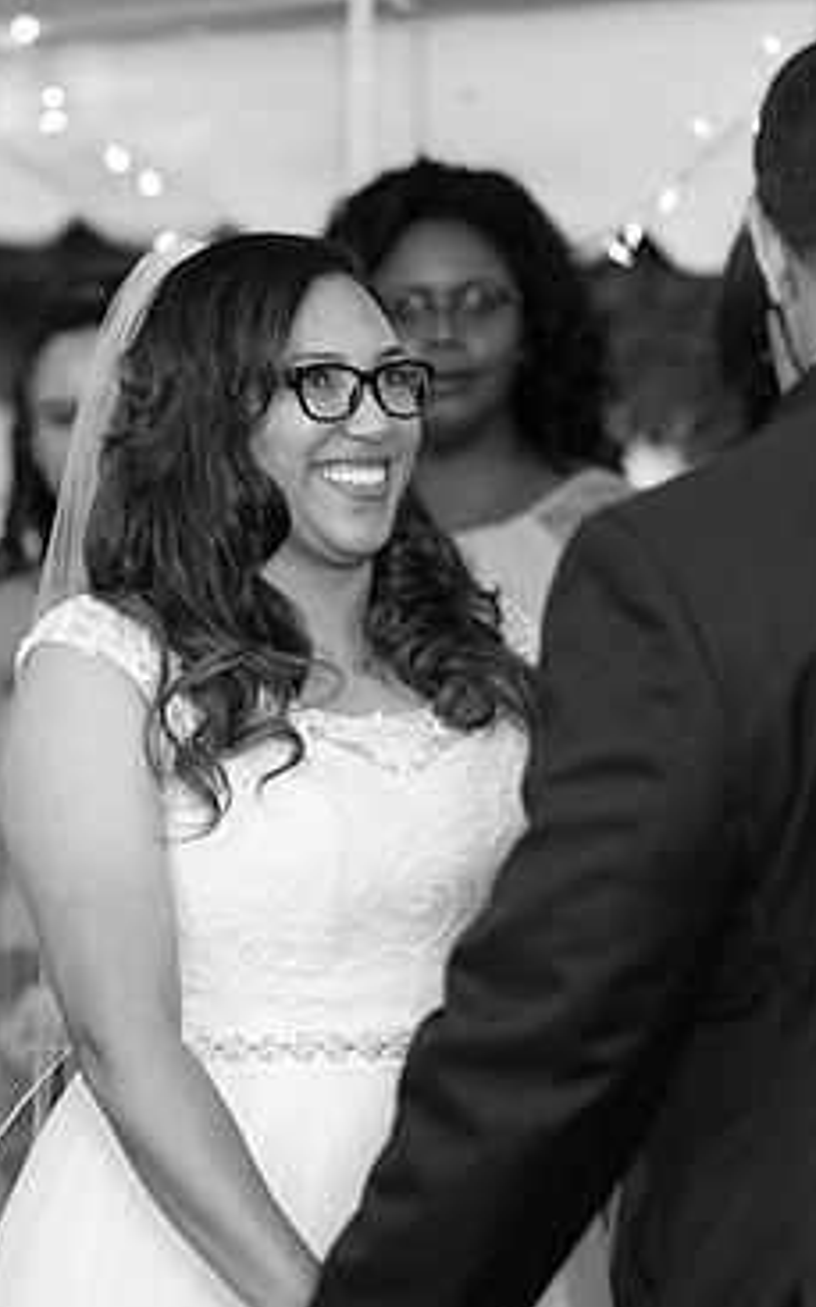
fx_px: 4880
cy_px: 686
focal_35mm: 137
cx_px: 445
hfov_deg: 9.6
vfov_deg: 15.3
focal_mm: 85
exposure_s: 1/160
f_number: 2.2
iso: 500
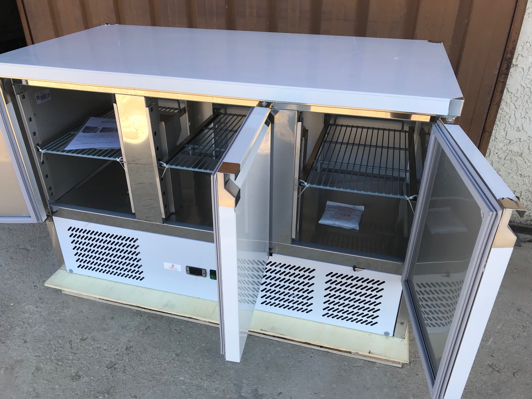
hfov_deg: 63.4
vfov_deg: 49.7
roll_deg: -0.2
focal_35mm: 28
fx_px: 430
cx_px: 266
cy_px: 200
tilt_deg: -29.8
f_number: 1.8
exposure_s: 1/275
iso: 20
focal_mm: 3.99
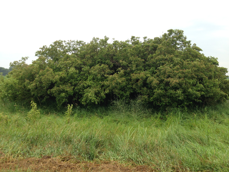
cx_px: 114
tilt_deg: -0.1
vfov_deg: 42.9
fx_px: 218
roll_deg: -0.5
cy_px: 86
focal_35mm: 33
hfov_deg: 55.4
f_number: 2.4
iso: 50
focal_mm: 4.12
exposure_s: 1/120
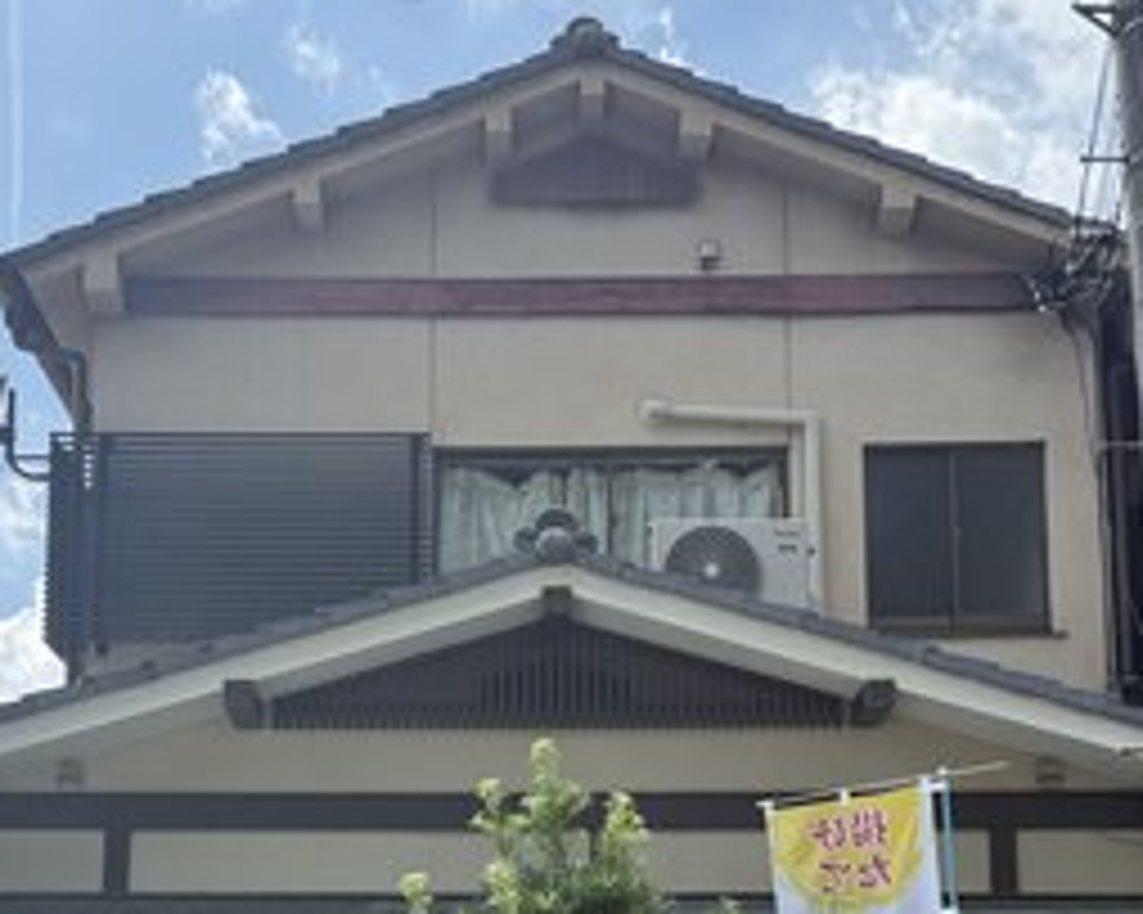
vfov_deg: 25.2
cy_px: 779
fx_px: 1995
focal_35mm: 59
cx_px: 459
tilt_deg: +11.9
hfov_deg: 31.9
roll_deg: -1.1
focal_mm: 6.76
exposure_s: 1/2703
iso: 80
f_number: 1.78
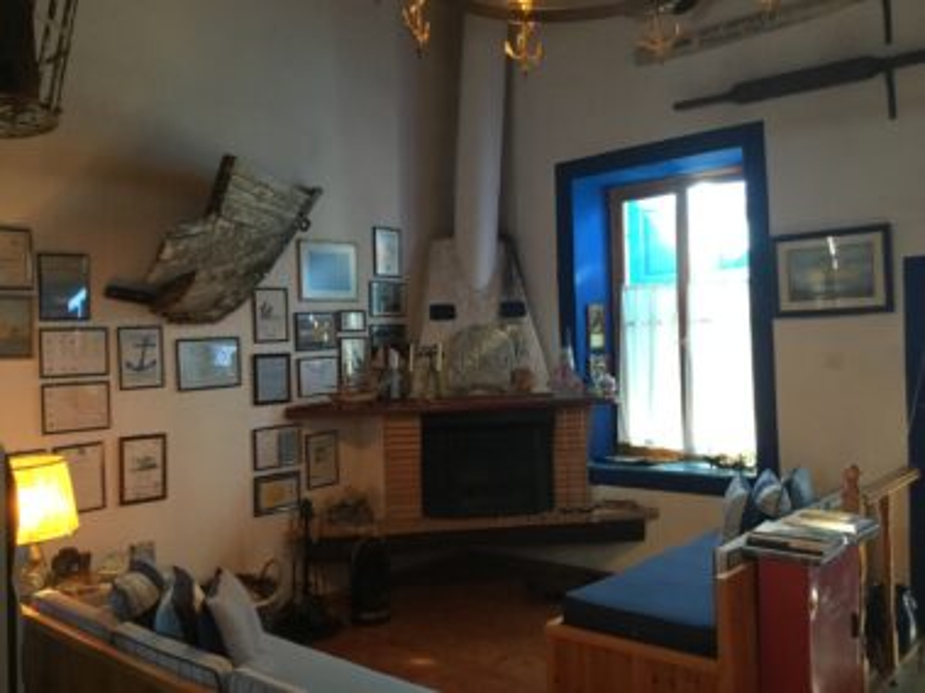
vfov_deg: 45.4
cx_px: 462
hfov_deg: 58.4
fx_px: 828
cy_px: 346
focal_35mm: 31
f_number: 2.4
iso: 200
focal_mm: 3.3
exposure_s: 1/33
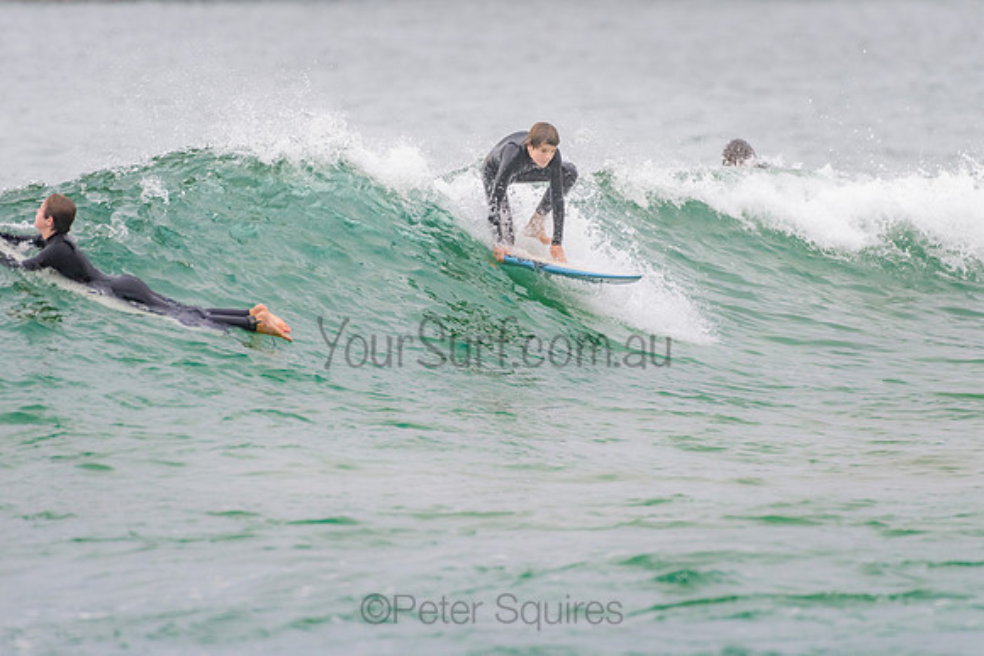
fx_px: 16757
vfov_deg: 2.2
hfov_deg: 3.4
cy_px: 254
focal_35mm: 613
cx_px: 569
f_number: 5.6
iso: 450
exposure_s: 1/800
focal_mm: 500
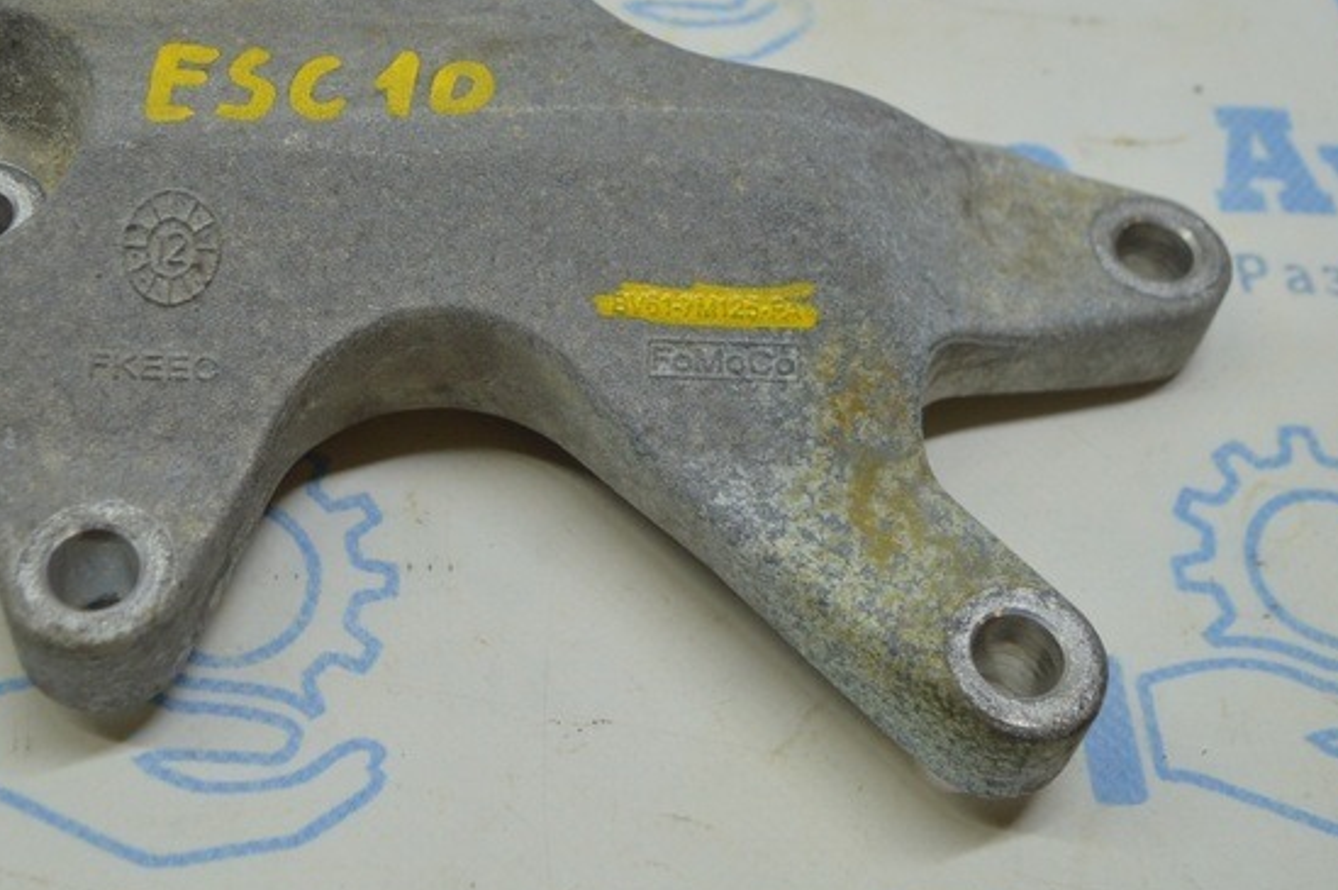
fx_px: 2079
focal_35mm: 56
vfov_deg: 23.9
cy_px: 228
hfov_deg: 35.4
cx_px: 478
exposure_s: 1/125
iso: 400
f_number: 3.5
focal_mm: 20
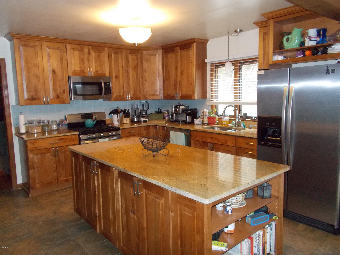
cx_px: 170
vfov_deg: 53.1
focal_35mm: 26
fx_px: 255
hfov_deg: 67.3
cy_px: 128
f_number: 3.2
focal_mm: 4.6
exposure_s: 1/25
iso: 500
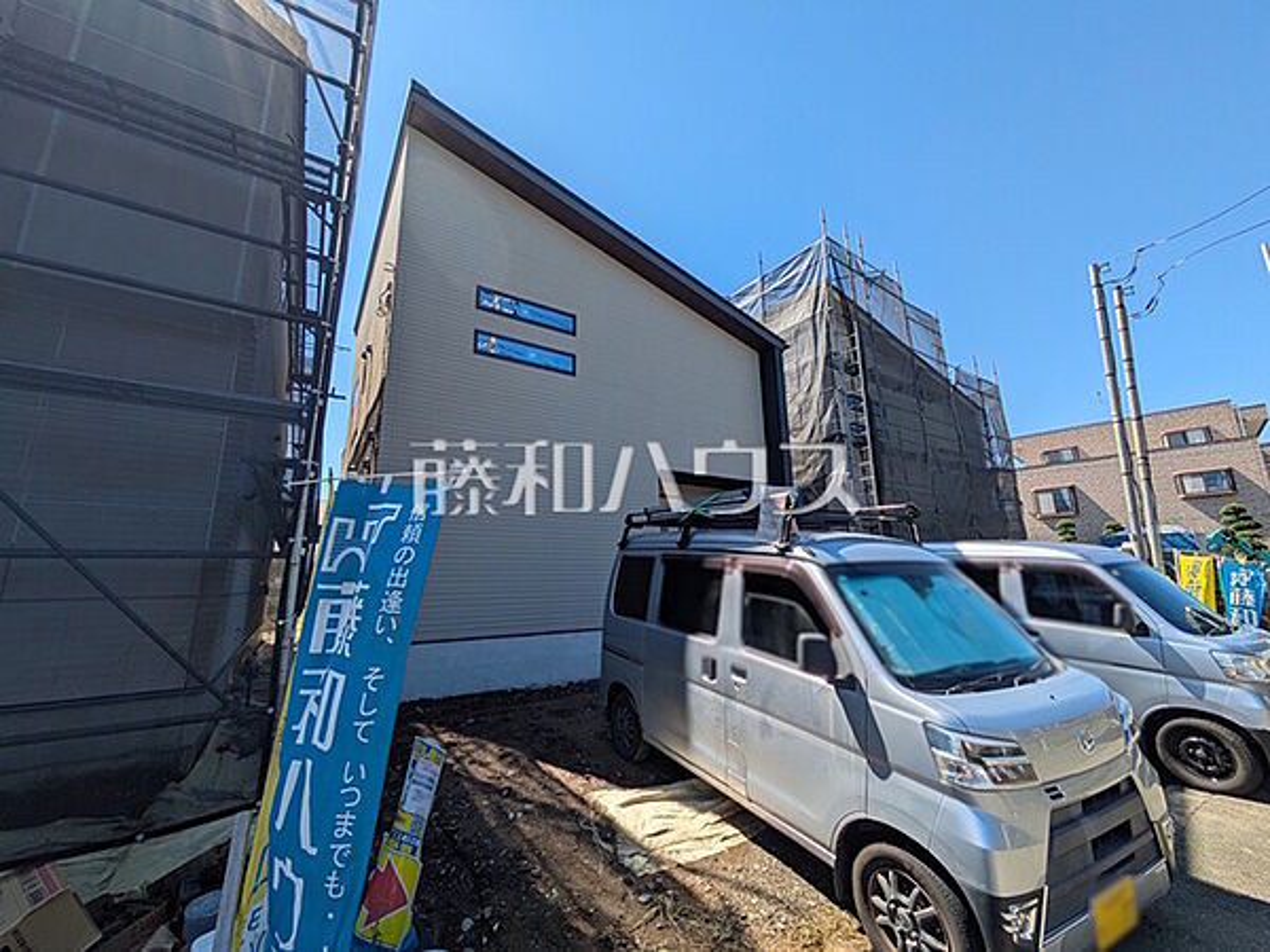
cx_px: 635
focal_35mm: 14
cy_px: 476
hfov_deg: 102.1
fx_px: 514
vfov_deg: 85.7
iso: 44
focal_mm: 1.83
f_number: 2.2
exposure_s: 1/1266
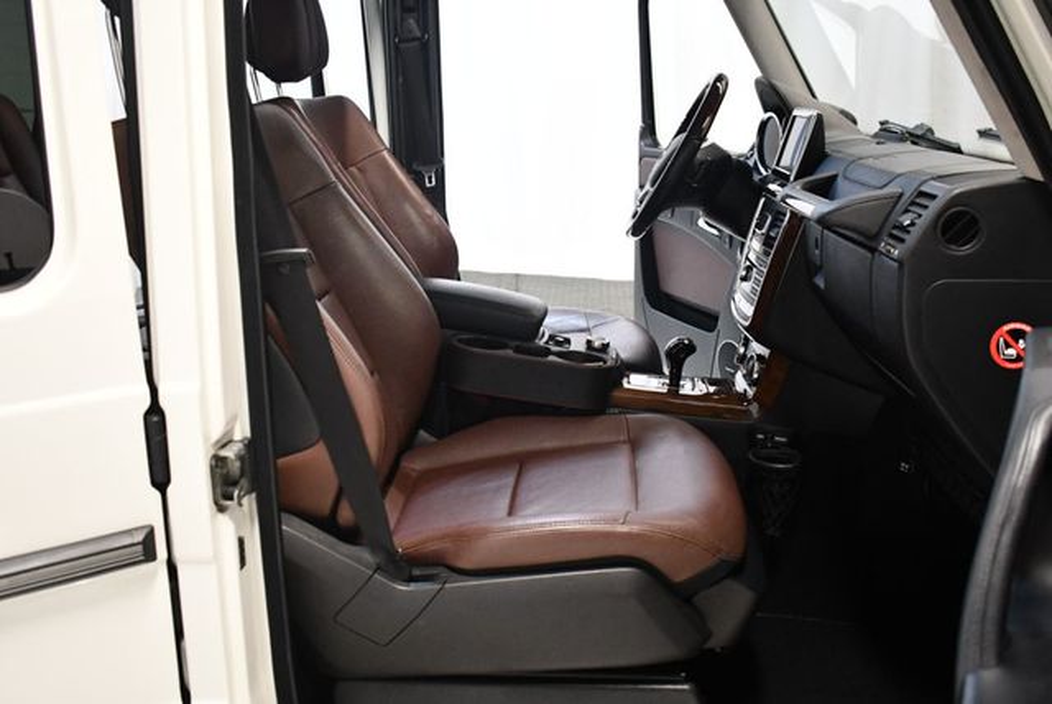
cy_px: 352
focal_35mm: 36
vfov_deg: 36.9
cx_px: 526
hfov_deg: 53.1
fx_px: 1053
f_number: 3.5
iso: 3200
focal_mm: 18
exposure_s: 1/100
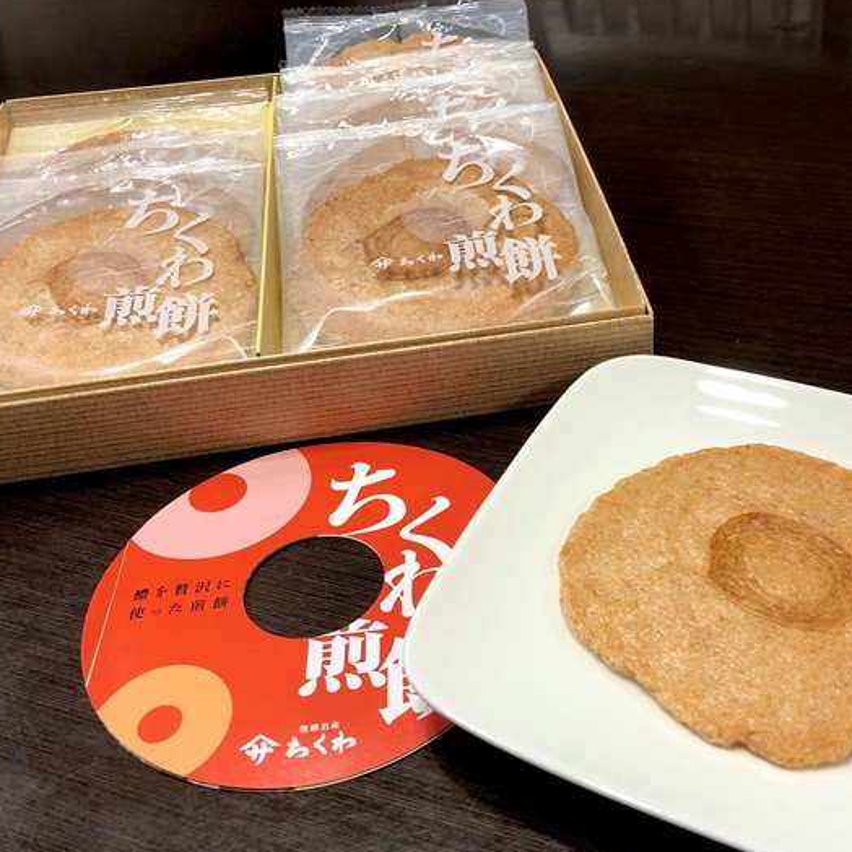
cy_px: 431
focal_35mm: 34
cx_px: 520
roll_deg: +3.4
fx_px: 947
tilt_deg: -39.0
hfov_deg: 48.1
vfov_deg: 48.4
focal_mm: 4
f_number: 1.8
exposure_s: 1/15
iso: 40
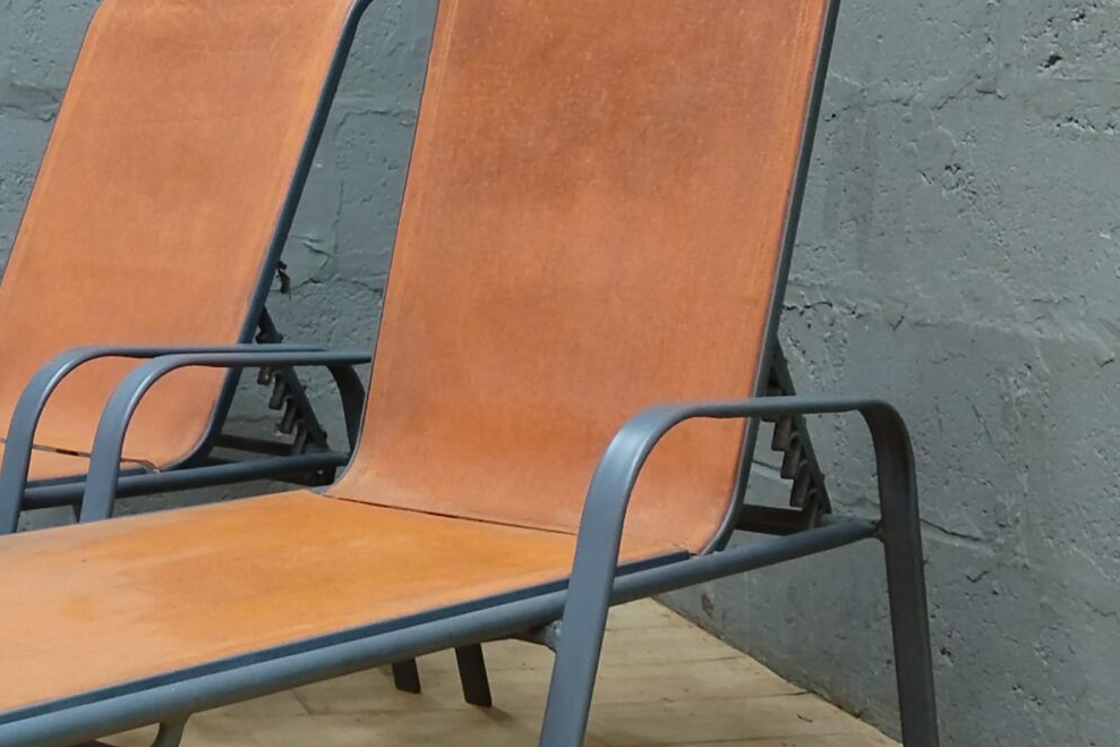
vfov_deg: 19.4
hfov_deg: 27.9
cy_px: 484
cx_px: 135
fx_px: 2177
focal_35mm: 70
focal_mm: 4.25
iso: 615
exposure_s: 1/20
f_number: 1.8
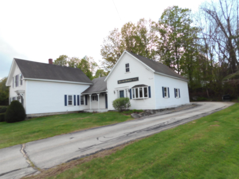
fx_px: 159
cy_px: 90
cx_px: 120
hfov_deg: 73.9
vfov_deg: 58.9
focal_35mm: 23
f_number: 3
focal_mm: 4
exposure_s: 1/800
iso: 125
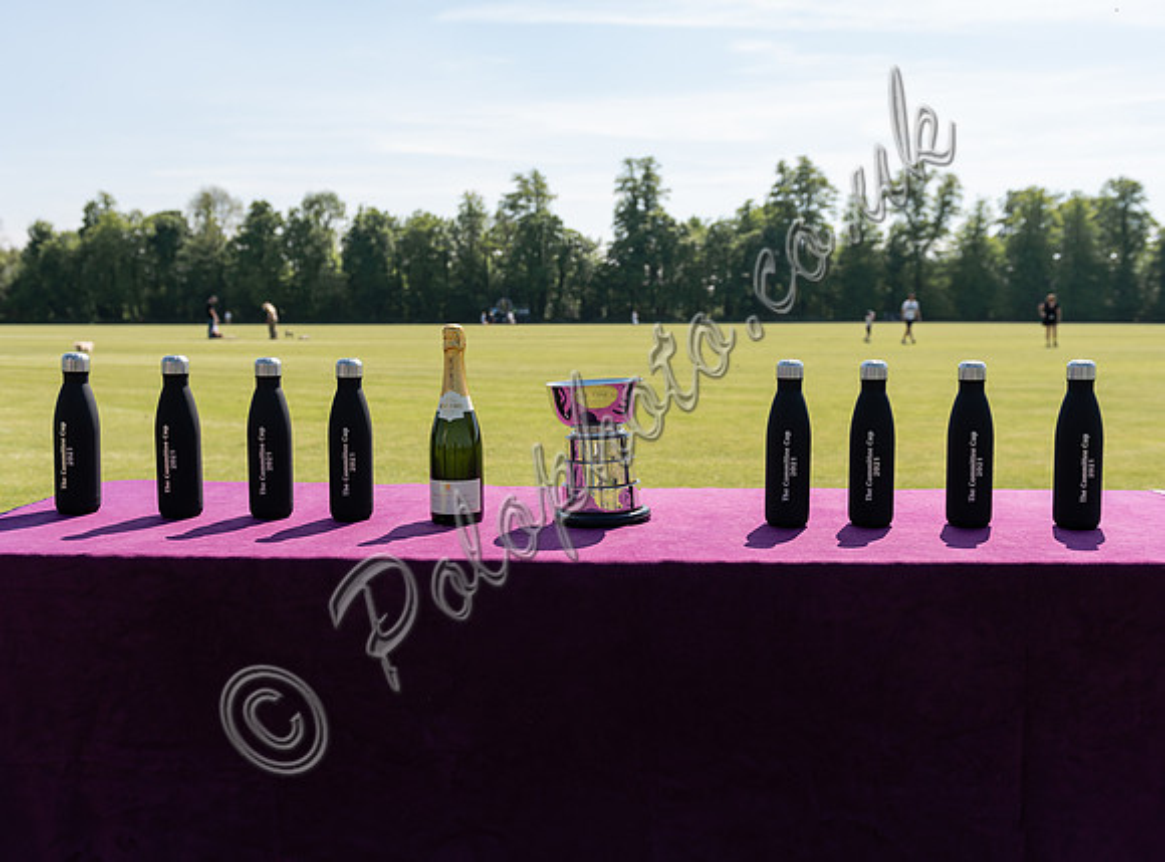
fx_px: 1112
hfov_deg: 55.3
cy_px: 431
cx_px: 594
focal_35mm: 33
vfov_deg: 42.4
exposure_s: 1/1600
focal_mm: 31
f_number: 4
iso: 250
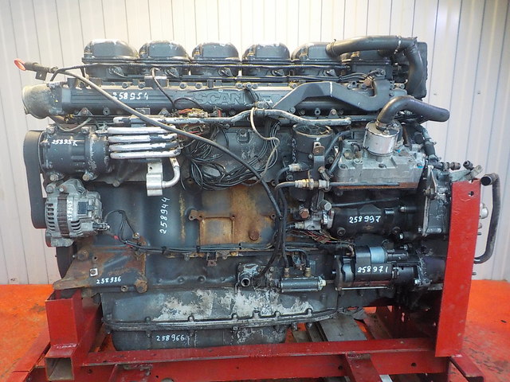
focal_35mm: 30
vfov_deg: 46.8
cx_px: 255
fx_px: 442
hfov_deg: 60.0
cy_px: 191
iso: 400
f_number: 3.3
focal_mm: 4.1
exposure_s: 1/20
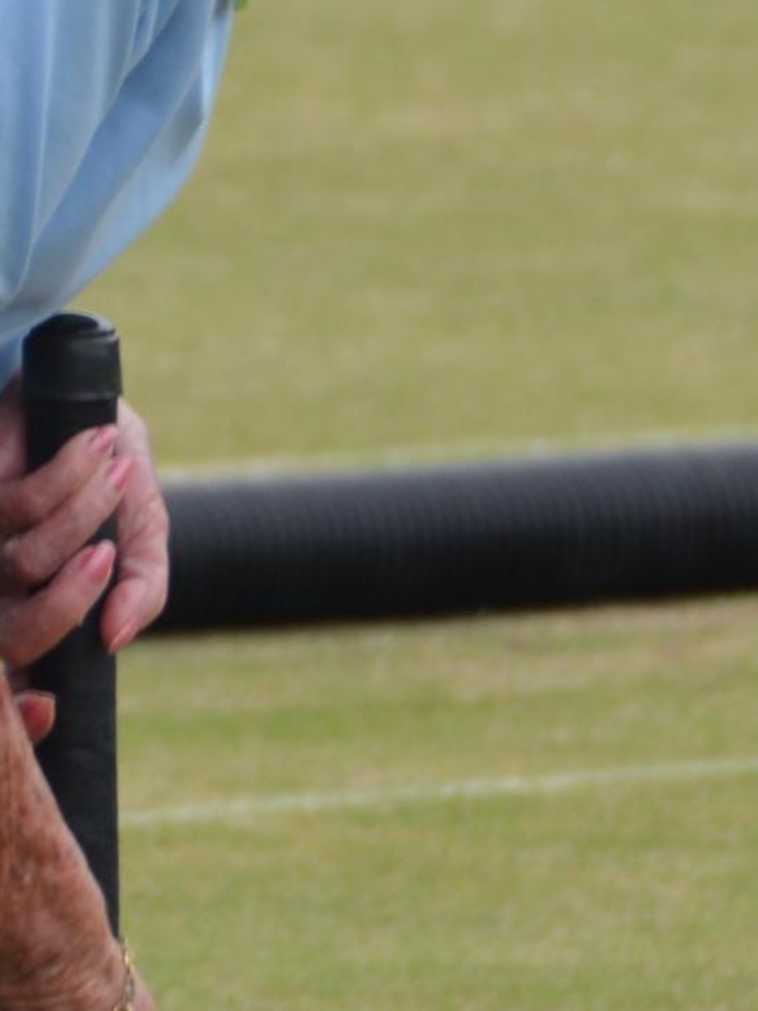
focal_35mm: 802
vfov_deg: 2.5
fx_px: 23416
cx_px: -55
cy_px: 650
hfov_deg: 1.9
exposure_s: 1/160
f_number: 6.3
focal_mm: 120
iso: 200
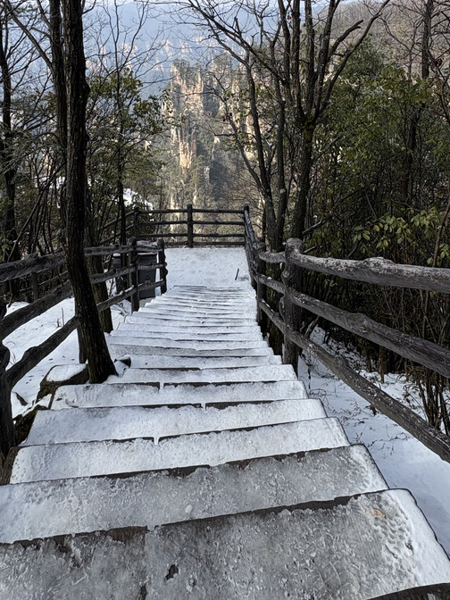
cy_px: 122
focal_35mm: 25
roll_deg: +0.7
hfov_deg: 54.8
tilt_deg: -13.4
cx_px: 207
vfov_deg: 63.6
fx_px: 433
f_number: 2.2
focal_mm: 2.22
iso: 50
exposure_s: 1/968
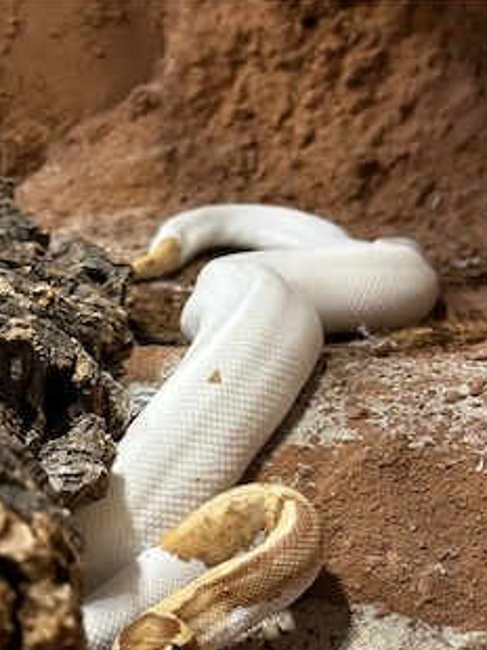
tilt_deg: -11.7
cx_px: 193
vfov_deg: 31.1
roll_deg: -0.8
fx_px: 1165
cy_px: 411
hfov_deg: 23.6
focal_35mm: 62
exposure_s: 1/33
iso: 320
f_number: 1.78
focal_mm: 6.86
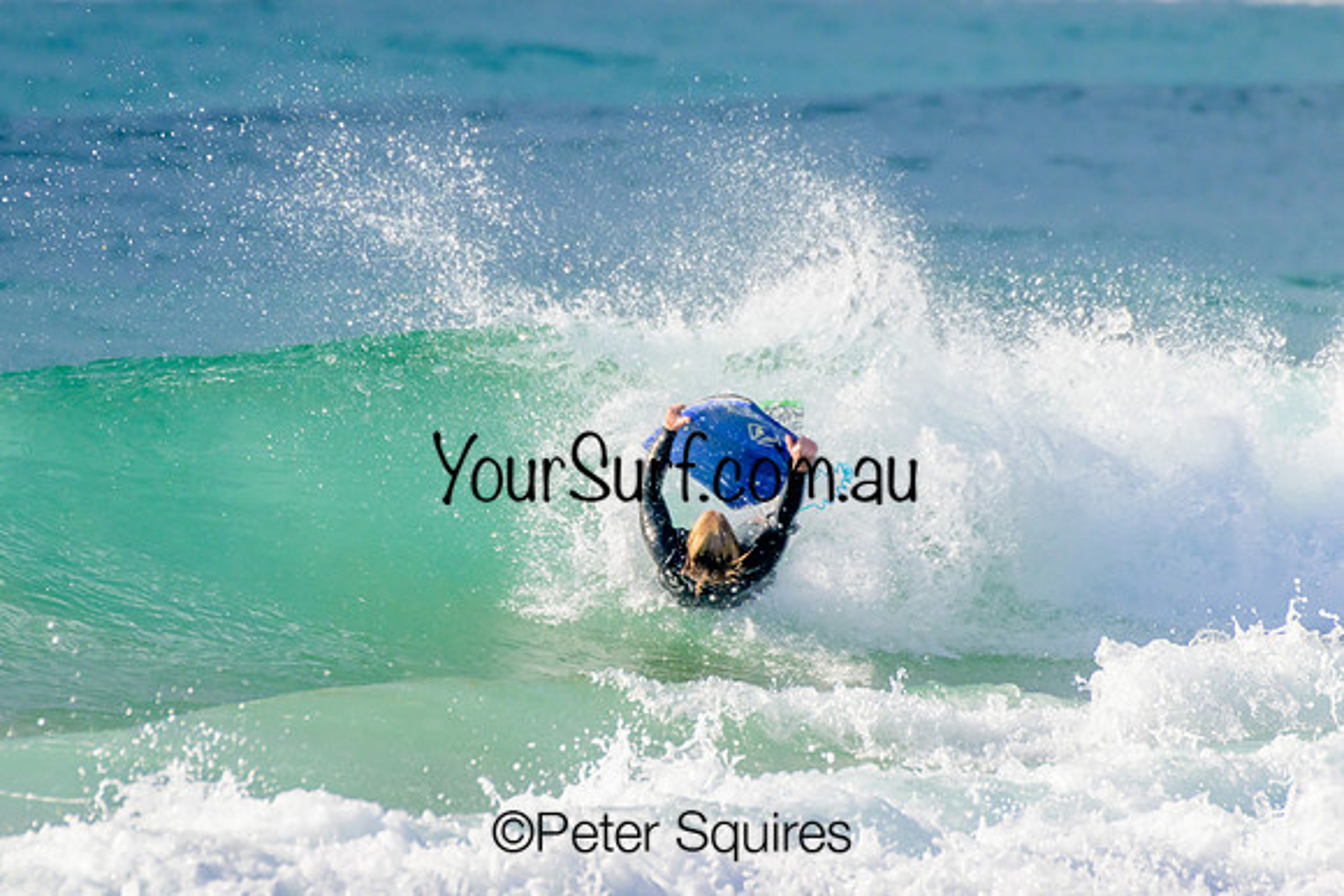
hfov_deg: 2.1
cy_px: 448
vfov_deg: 1.4
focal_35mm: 1000
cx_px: 672
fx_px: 37340
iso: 1250
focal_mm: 1000
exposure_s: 1/2000
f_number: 11
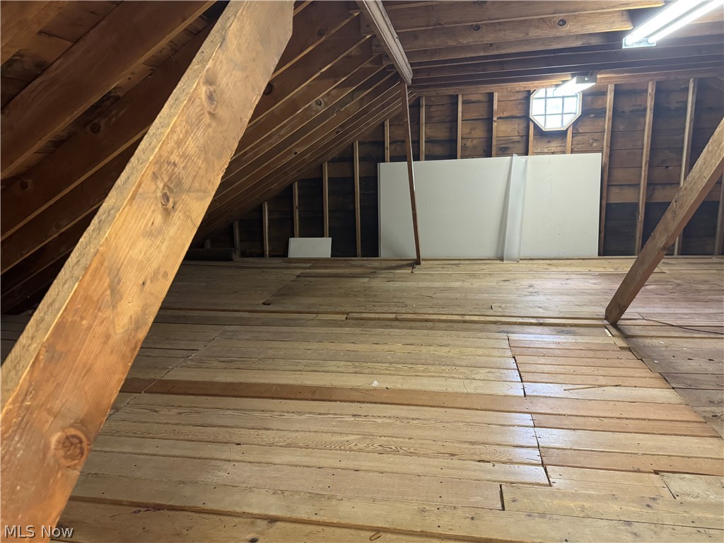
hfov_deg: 71.6
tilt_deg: -13.4
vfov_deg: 56.8
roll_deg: +1.4
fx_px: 502
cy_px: 272
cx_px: 362
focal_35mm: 24
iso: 500
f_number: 1.78
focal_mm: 6.76
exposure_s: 1/60
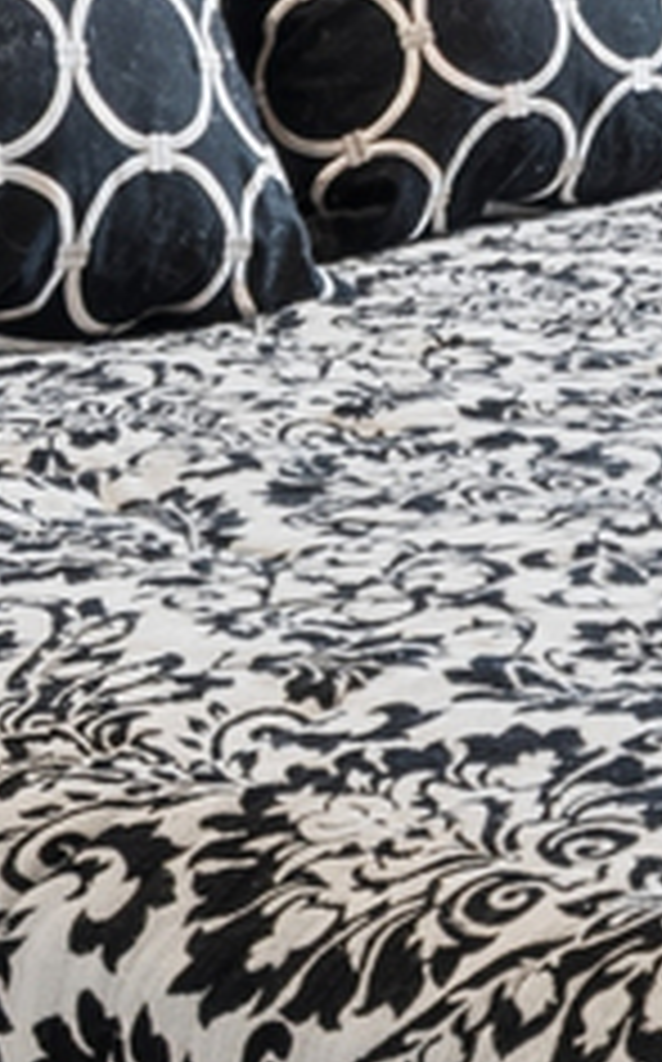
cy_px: -436
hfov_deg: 9.7
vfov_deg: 15.5
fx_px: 3646
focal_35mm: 126
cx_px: 1274
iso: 250
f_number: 8
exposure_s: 1/4
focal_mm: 12
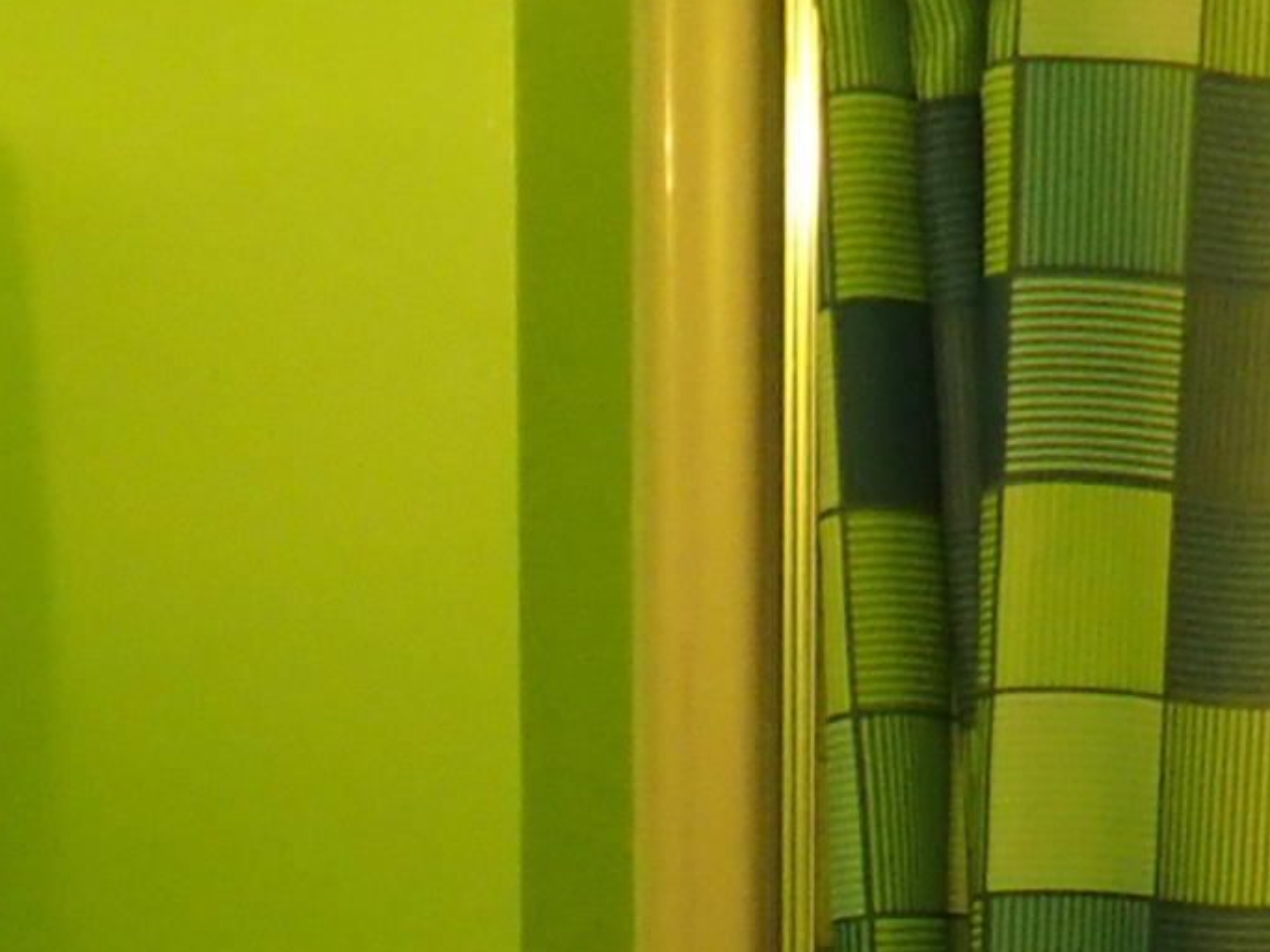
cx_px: 63
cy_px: 1863
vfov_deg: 11.0
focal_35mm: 123
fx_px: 4512
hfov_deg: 15.8
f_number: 2.8
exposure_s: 1/25
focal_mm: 6
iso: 800
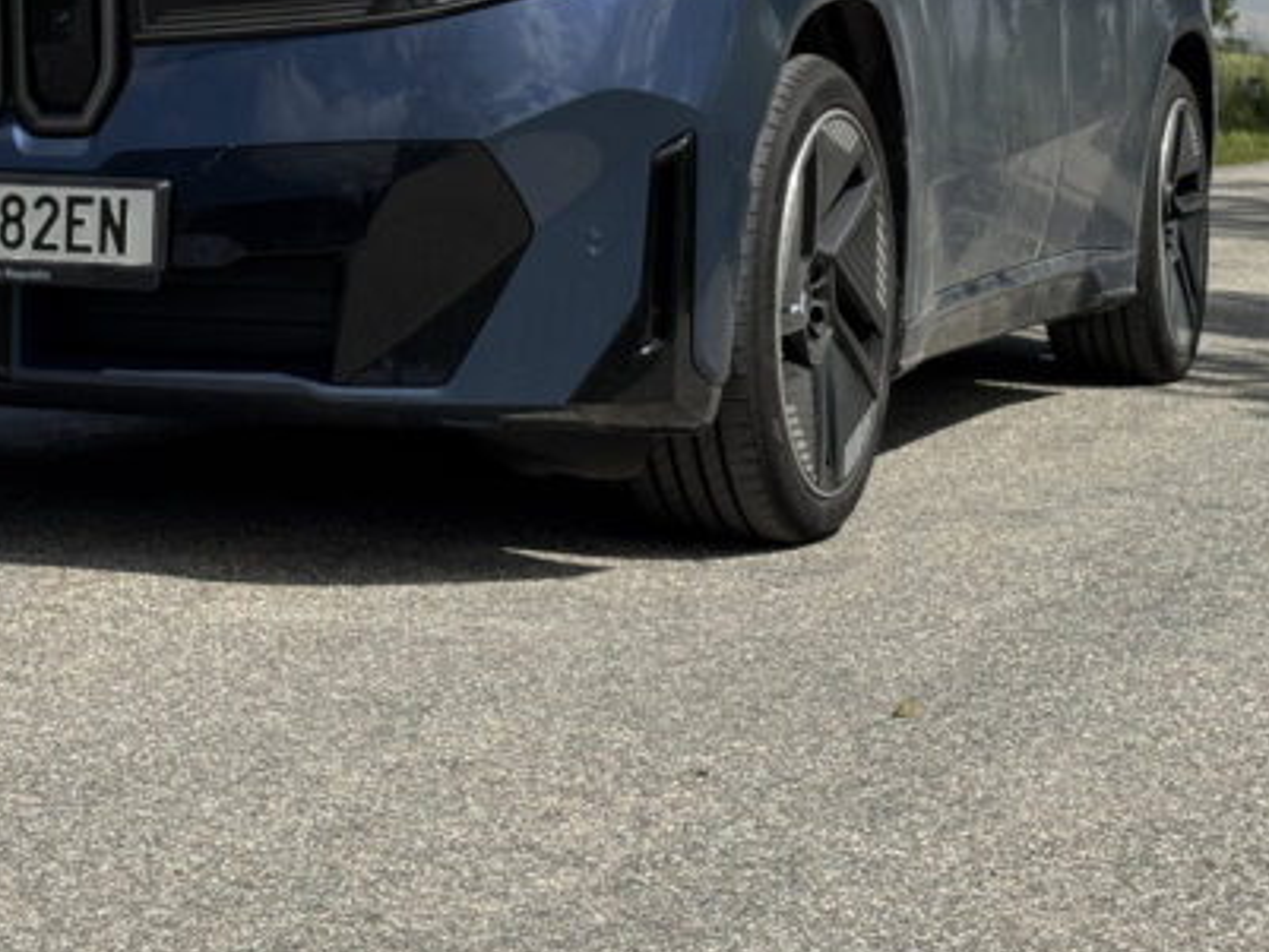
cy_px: 85
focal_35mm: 92
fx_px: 3374
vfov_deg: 15.9
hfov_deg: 21.1
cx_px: 316
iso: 64
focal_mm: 6.76
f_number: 1.78
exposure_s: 1/7092
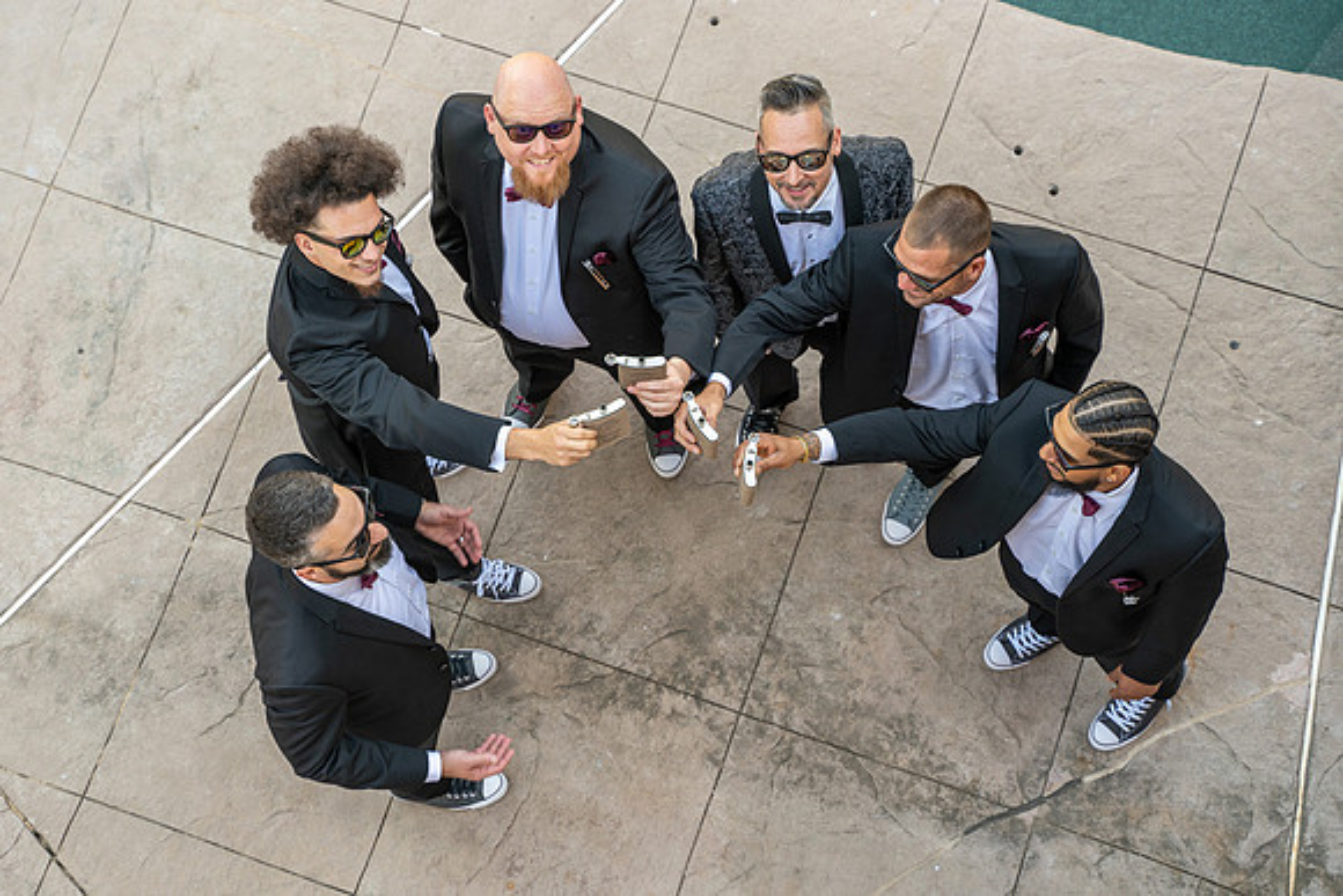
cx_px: 604
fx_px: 2591
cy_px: 395
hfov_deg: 29.0
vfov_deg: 19.6
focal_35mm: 69
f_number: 3.5
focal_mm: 61
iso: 100
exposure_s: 1/200
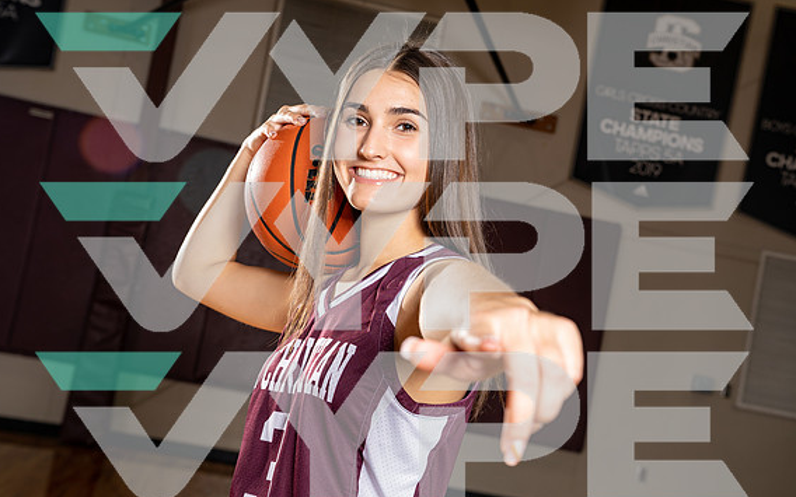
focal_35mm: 50
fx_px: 1085
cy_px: 257
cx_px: 397
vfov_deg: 25.8
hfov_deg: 40.3
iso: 200
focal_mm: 48
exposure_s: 1/250
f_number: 5.6
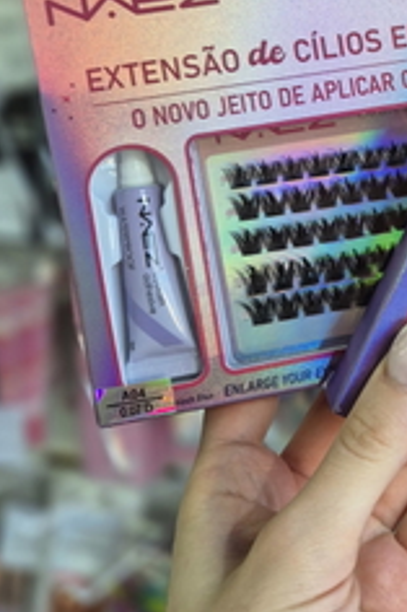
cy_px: 149
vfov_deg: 36.0
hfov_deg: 23.1
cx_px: 480
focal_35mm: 54
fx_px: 917
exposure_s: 1/100
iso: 125
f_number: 1.8
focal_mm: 5.4
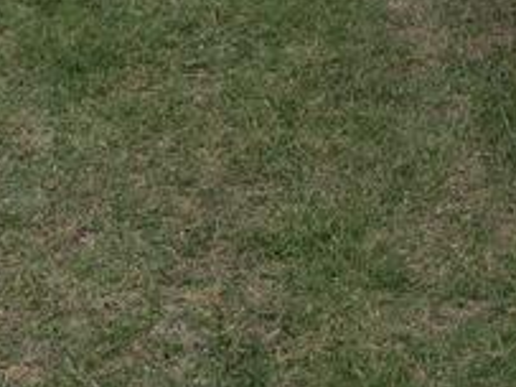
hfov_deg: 15.5
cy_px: -292
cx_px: 427
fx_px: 1877
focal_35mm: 126
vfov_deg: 11.0
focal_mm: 6.9
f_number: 1.68
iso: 53
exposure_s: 1/404
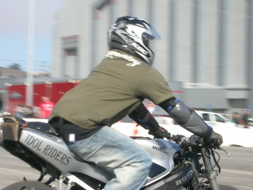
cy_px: 129
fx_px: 1023
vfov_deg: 10.6
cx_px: 83
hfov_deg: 14.1
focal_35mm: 140
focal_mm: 15.7
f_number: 7.9
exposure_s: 1/123
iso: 50
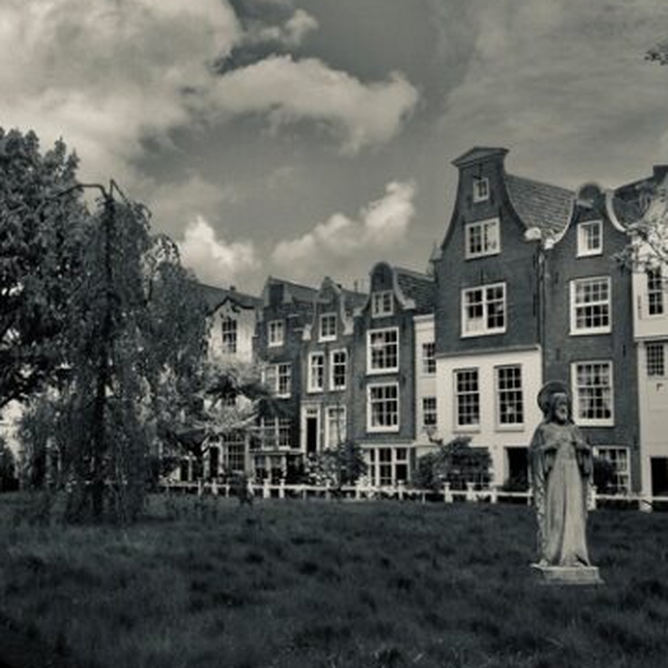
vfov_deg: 32.8
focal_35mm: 52
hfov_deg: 32.7
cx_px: 286
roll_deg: -0.7
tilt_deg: +3.3
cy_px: 367
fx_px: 1135
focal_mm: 4.28
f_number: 2.4
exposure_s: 1/1346
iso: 50
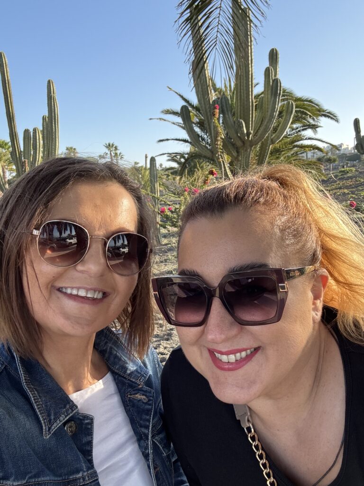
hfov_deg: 46.8
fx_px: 421
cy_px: 243
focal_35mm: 30
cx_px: 182
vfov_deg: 60.0
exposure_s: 1/153
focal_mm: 2.69
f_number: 1.9
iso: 40
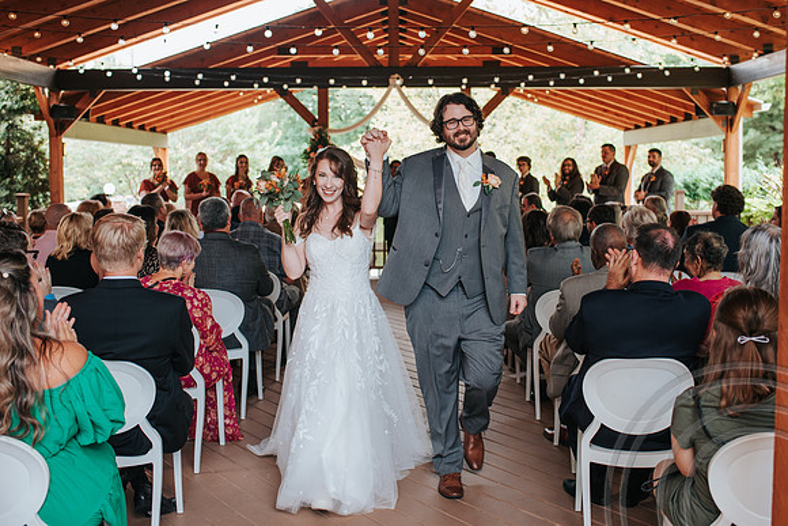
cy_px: 232
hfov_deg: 47.2
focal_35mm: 41
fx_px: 902
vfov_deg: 32.5
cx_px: 410
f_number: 3.2
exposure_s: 1/125
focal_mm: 35
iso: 220
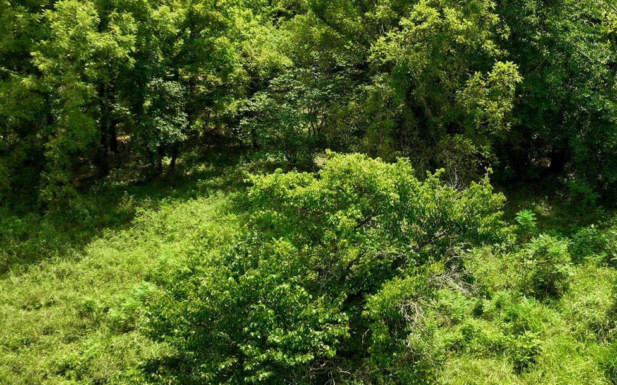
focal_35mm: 50
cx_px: 441
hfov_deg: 39.5
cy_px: 248
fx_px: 841
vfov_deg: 25.7
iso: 110
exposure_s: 1/1600
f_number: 2.8
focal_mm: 12.29
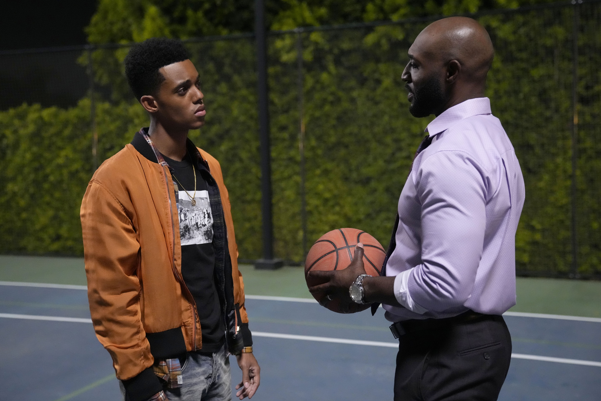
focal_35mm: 47
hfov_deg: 41.9
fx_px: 785
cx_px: 297
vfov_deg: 28.6
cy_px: 198
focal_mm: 46
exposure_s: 1/160
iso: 10000
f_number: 2.8
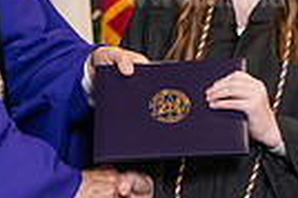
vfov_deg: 4.5
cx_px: 22
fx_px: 2505
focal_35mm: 303
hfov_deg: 6.8
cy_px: 43
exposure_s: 1/125
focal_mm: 70
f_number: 5
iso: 1600
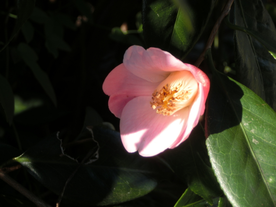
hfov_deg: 19.6
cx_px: 138
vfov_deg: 14.8
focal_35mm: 100
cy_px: 104
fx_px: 797
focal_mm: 17.45
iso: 80
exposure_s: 1/160
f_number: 5.2
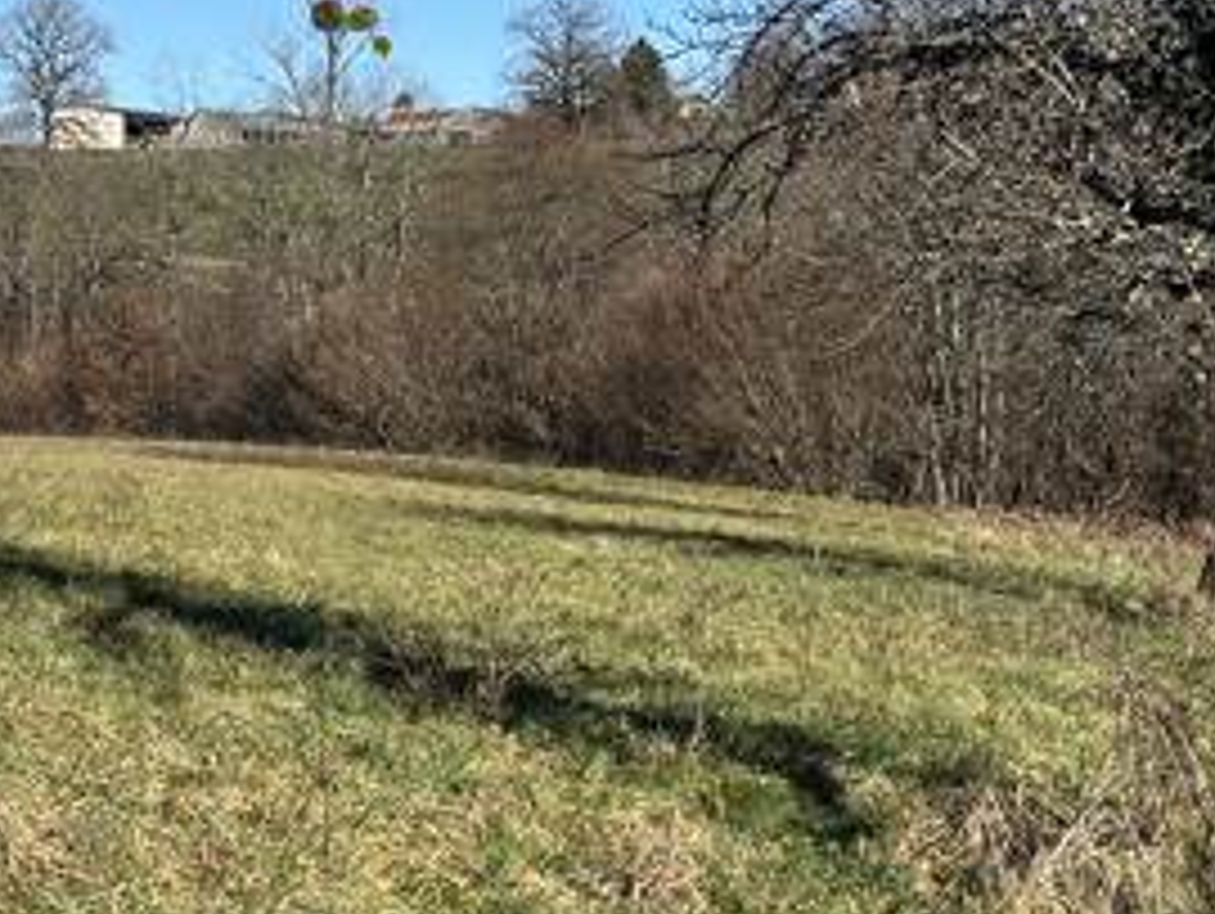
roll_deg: +0.9
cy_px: 54
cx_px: 176
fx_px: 2705
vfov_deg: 18.8
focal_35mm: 77
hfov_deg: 24.7
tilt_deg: +5.1
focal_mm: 5.1
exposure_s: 1/3745
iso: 50
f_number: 1.6
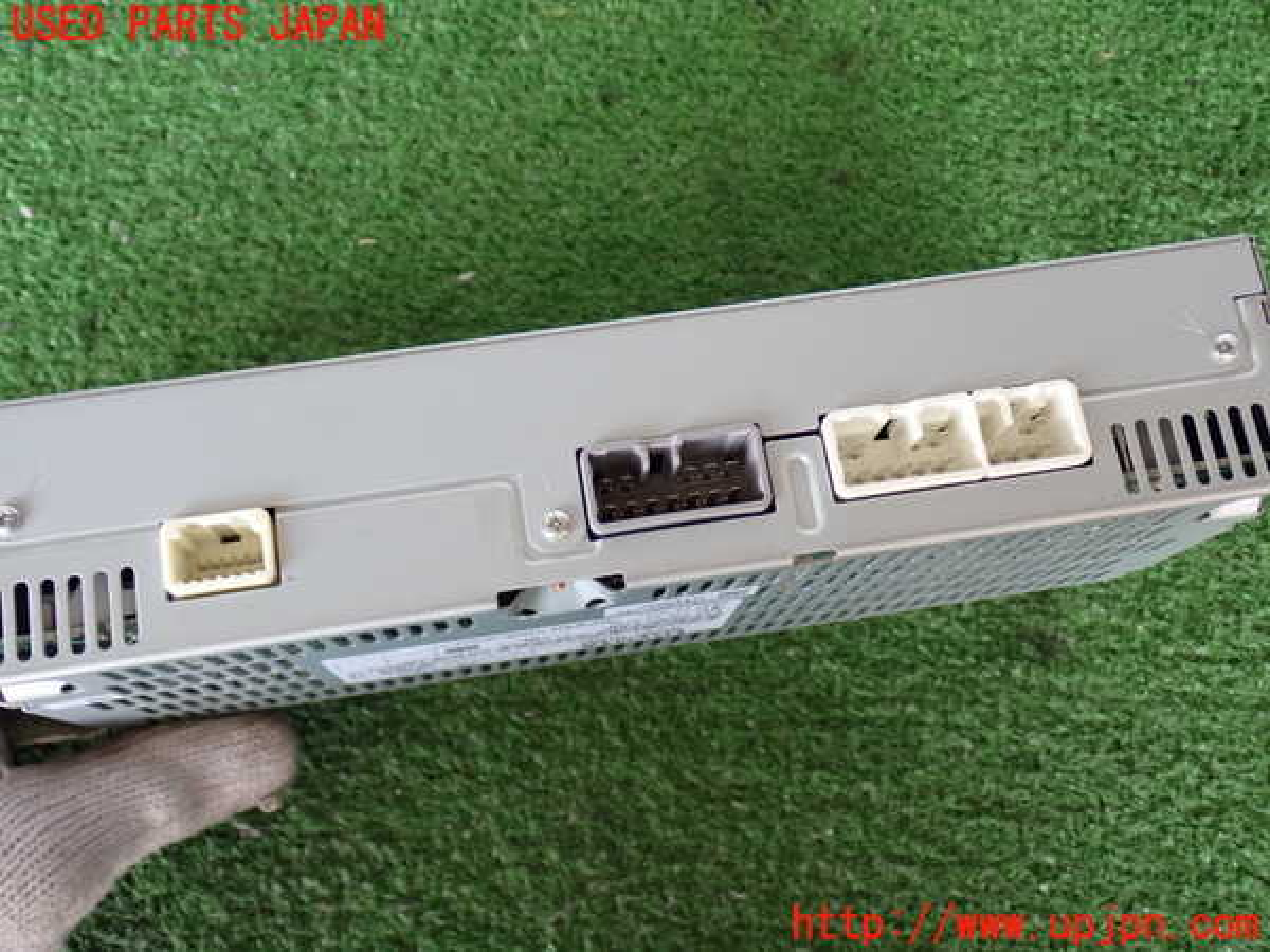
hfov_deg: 49.0
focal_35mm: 38
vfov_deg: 37.7
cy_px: 476
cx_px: 635
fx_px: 1394
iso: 200
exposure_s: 1/40
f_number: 2.7
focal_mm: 6.83
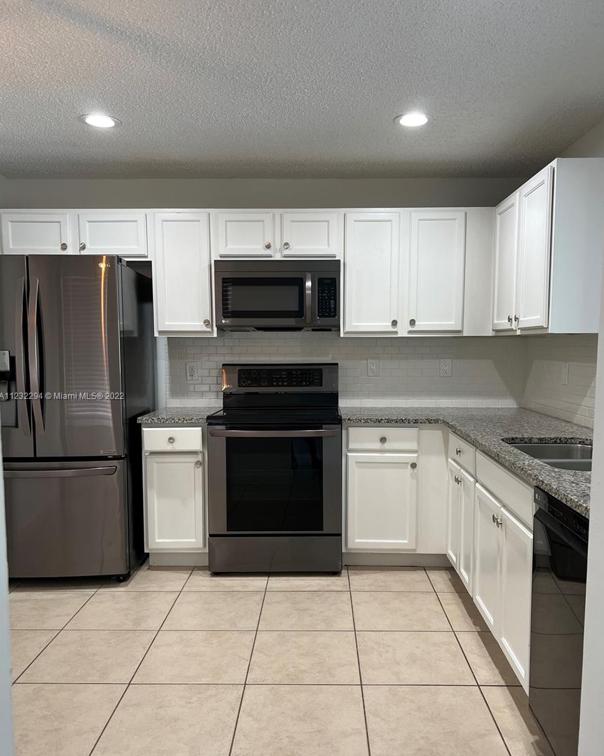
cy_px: 397
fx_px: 626
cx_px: 310
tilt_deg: -4.7
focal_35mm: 28
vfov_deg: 62.2
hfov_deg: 51.5
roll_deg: +0.1
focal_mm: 5.7
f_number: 1.5
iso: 100
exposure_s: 1/120
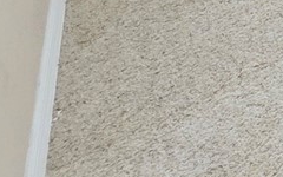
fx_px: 710
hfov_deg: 13.1
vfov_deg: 9.3
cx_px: 759
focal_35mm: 92
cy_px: -428
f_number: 1.9
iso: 320
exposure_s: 1/60
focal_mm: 2.2
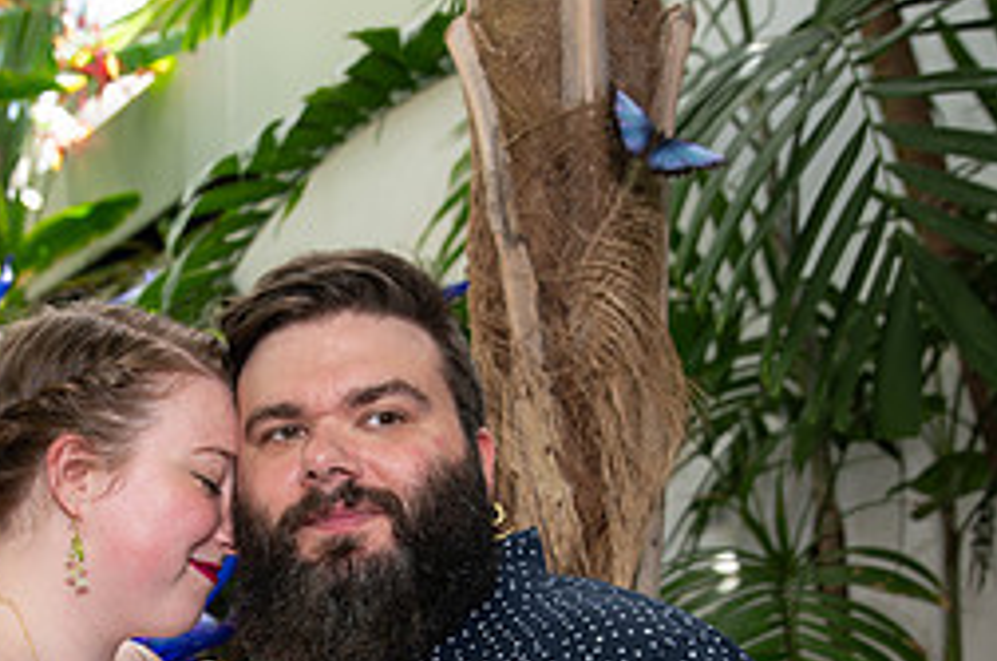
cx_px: 227
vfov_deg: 19.9
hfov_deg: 30.4
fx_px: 1797
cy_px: 728
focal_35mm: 65
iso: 200
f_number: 2.8
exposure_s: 1/125
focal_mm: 26
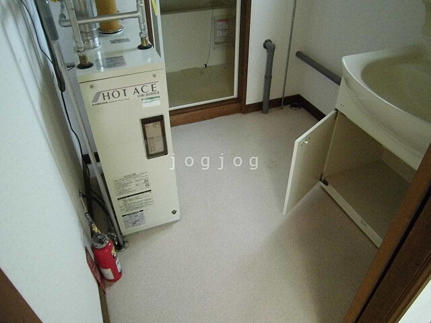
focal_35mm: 26
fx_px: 324
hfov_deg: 67.3
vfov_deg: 53.1
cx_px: 216
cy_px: 162
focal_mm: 4.7
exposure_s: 1/60
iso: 800
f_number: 2.8
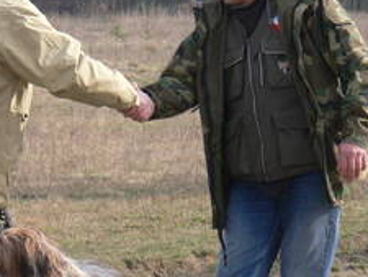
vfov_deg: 3.0
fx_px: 5265
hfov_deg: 4.0
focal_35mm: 495
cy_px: 136
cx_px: -39
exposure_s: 1/160
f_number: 5.6
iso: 100
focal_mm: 39.3
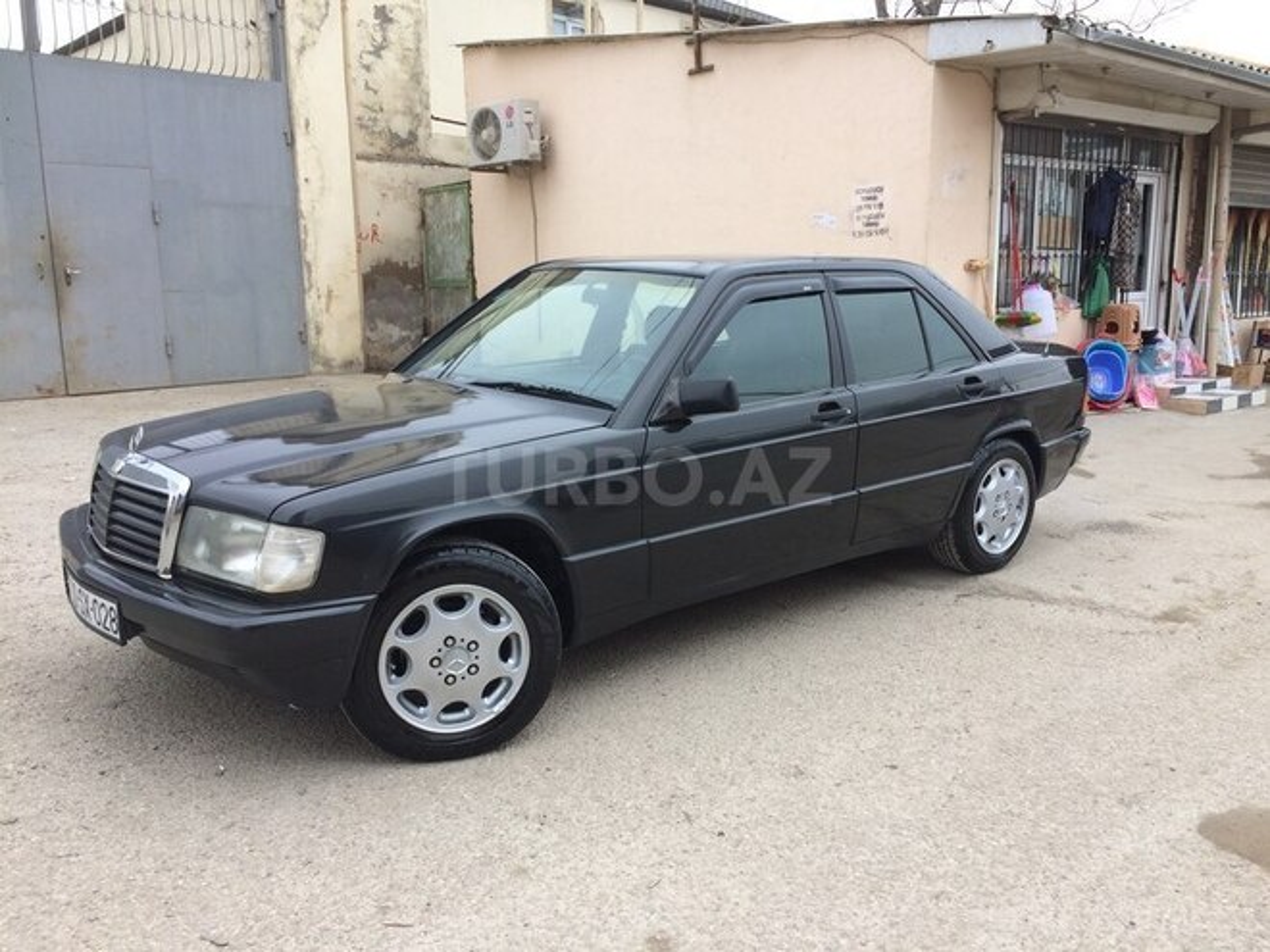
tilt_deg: -12.2
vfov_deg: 48.2
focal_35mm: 29
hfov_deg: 61.7
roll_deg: +2.6
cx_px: 635
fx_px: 1064
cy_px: 476
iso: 32
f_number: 2.2
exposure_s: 1/299
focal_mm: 4.15
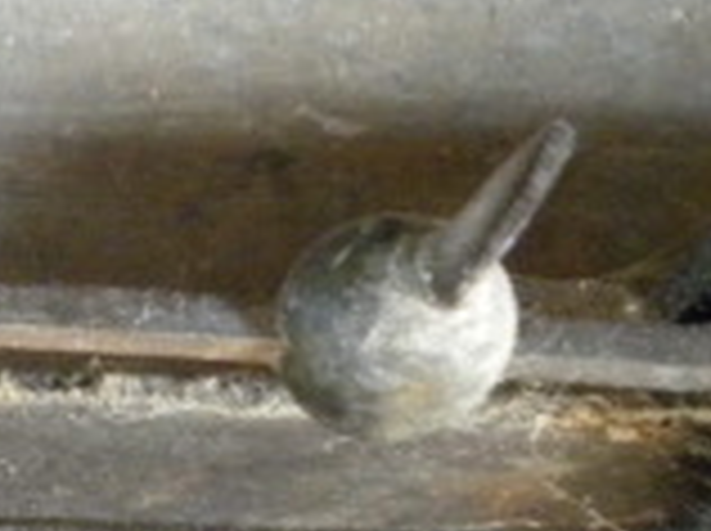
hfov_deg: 12.6
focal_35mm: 150
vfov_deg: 9.6
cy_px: 814
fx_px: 3076
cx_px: -288
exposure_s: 1/9.5
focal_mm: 6.6
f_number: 3.2
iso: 596
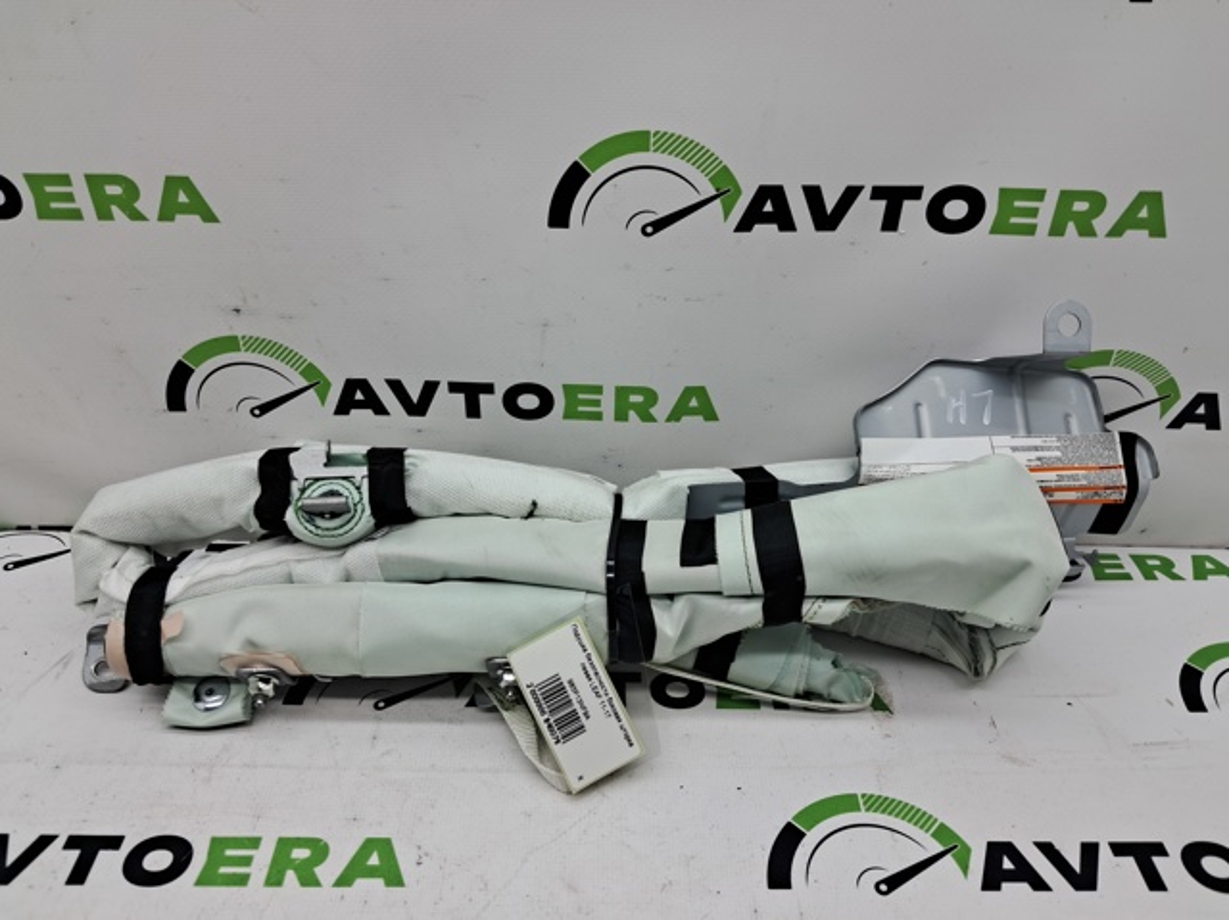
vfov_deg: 51.3
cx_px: 614
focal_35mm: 27
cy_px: 460
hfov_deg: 65.4
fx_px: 958
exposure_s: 1/100
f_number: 1.8
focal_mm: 4
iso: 50
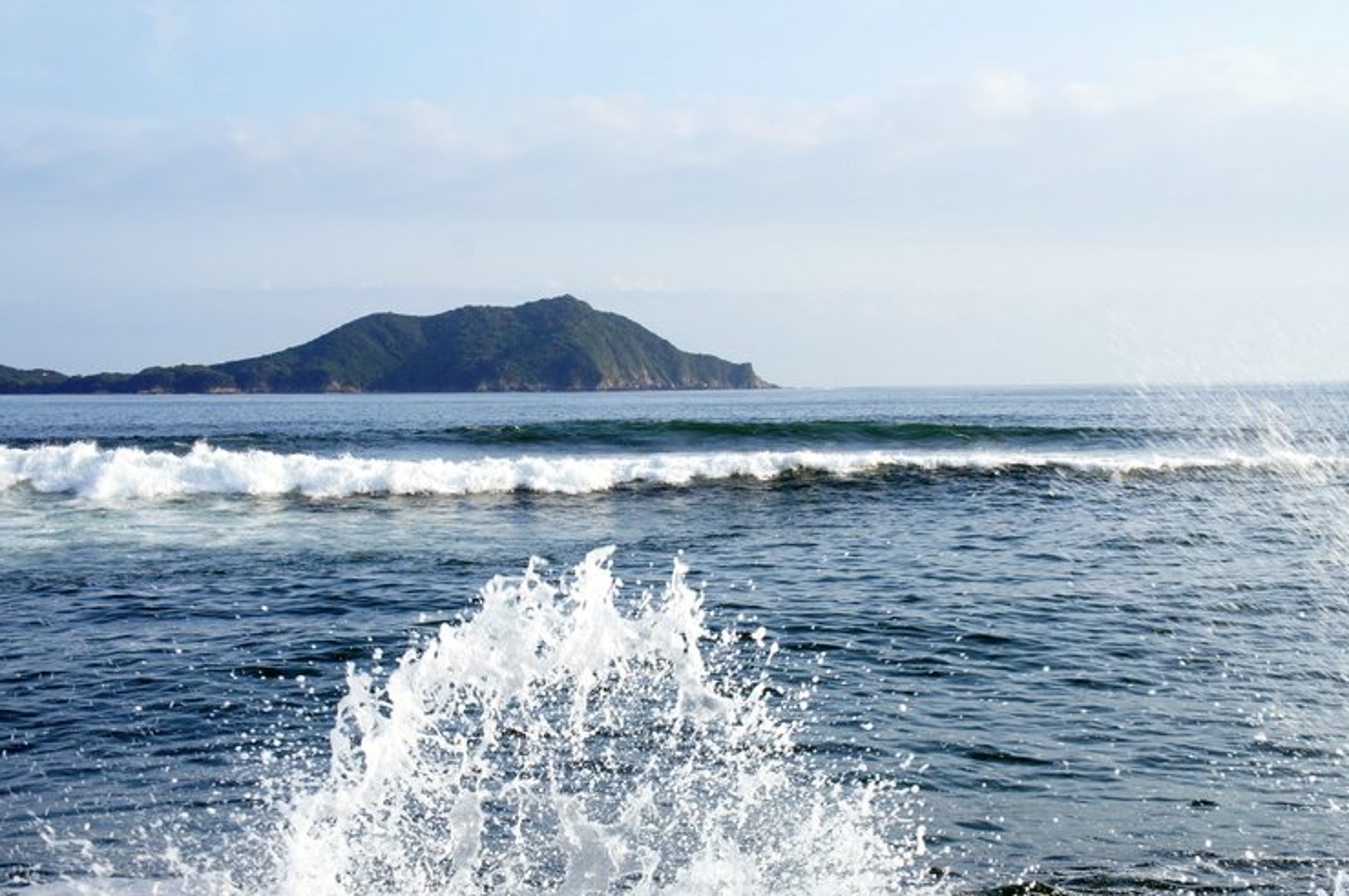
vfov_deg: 23.9
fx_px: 2119
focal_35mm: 57
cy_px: 515
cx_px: 701
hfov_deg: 35.3
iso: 200
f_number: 13
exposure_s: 1/160
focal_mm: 31
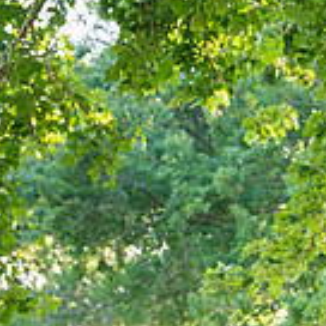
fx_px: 1343
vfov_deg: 13.0
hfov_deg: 13.6
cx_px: 356
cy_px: 503
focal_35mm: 126
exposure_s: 1/320
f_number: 5
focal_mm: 45
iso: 1000
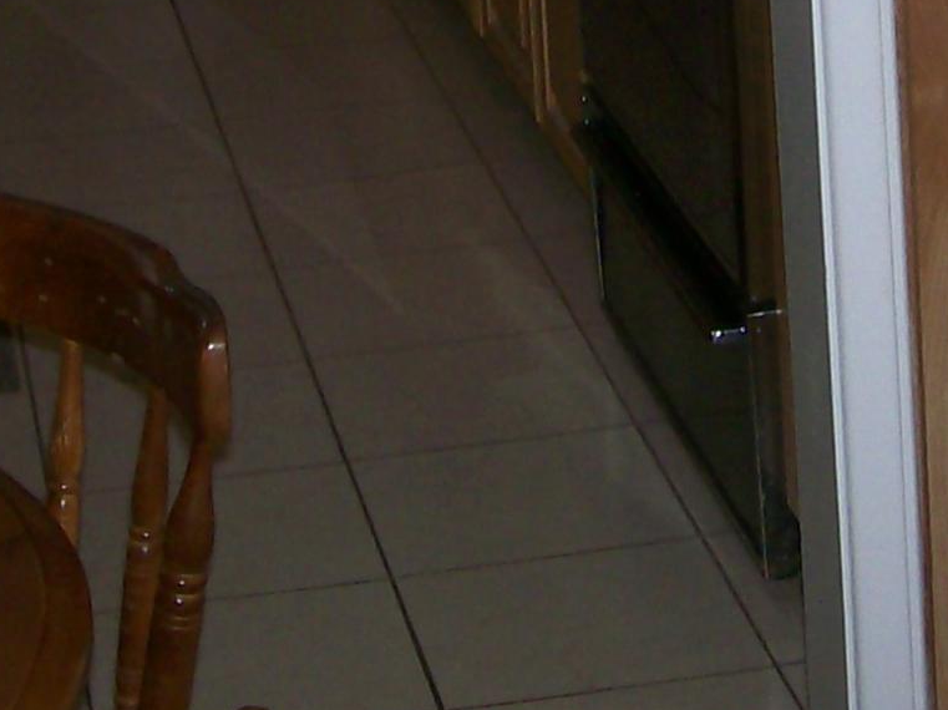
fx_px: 3887
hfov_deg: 13.9
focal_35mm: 142
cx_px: 478
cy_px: -605
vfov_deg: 9.8
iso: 80
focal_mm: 6
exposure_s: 1/64
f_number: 2.7
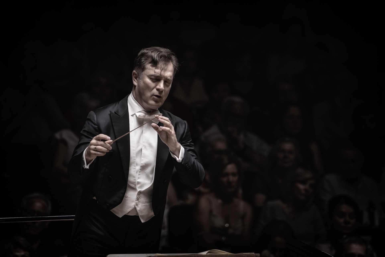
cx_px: 192
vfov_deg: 4.0
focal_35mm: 344
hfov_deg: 6.0
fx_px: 3679
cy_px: 128
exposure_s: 1/500
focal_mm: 344
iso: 3200
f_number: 6.3
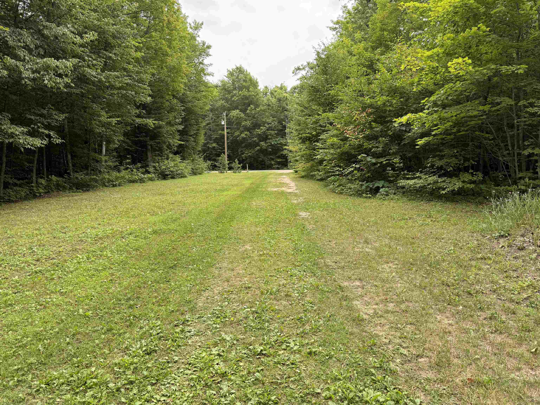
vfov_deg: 56.8
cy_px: 202
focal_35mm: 24
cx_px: 270
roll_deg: +0.6
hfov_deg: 71.6
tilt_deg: -4.8
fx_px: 374
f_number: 1.78
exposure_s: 1/1091
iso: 100
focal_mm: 6.76
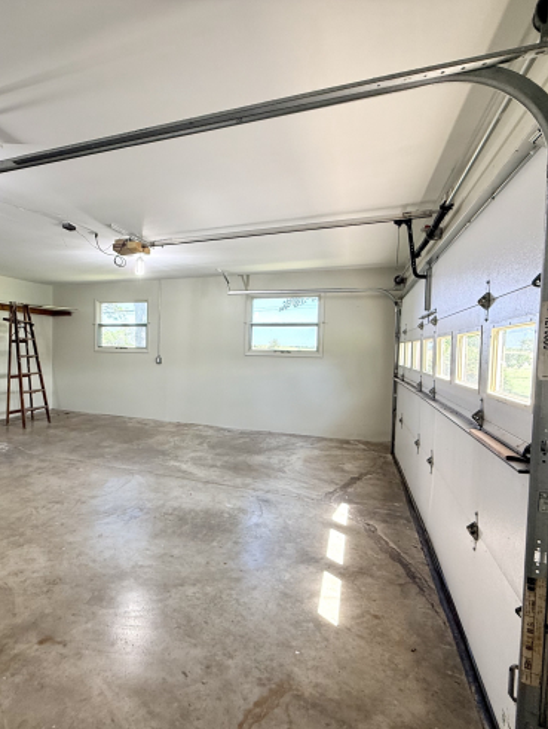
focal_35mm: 19
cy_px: 370
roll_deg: -1.0
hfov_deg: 66.9
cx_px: 183
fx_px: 401
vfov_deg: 84.6
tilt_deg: -4.6
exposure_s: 1/99
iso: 100
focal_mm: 2.22
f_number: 2.2
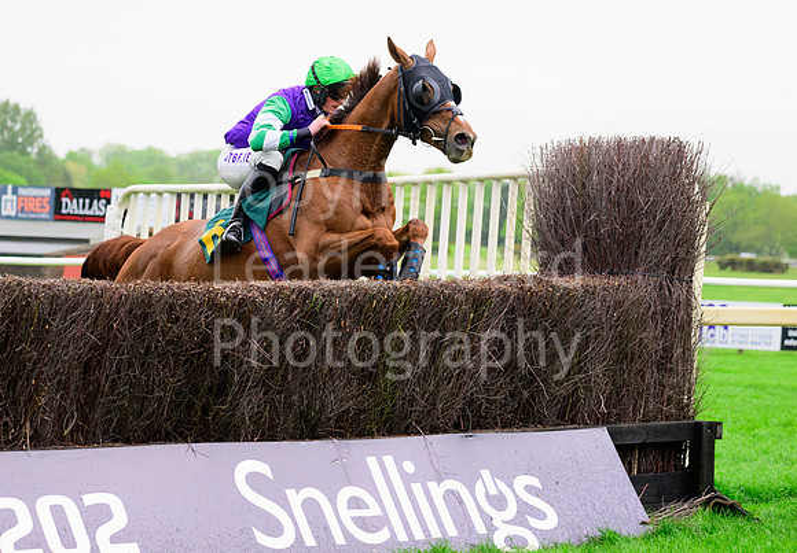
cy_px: 244
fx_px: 3350
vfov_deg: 9.4
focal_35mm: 149
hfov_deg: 13.6
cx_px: 333
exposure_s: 1/1600
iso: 1600
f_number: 5.6
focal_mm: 130
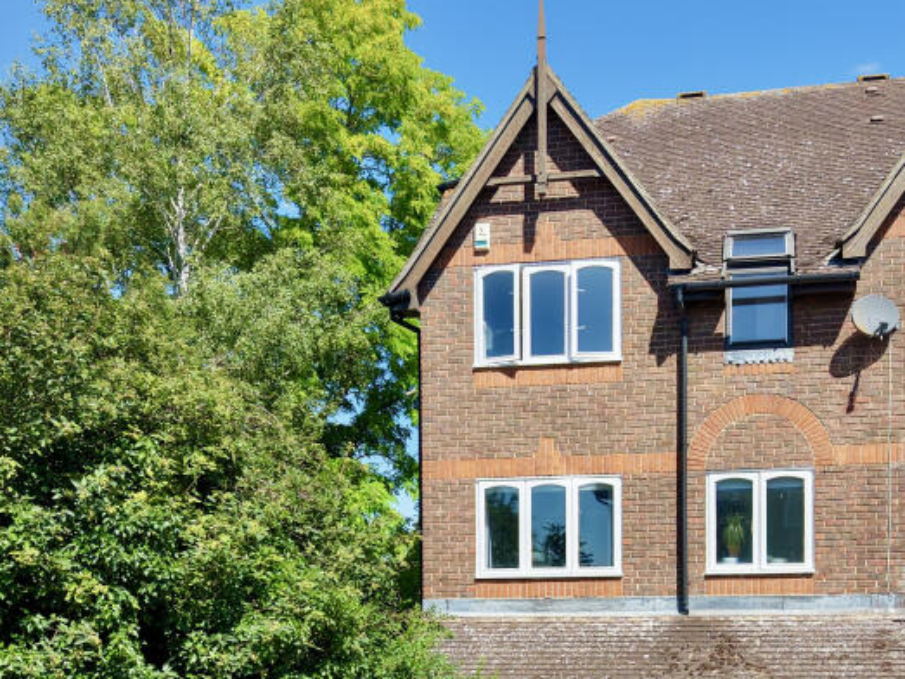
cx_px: 524
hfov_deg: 40.3
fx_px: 1228
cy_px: 627
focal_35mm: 47
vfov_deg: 29.4
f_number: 1.8
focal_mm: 8.67
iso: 330
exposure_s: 1/5000
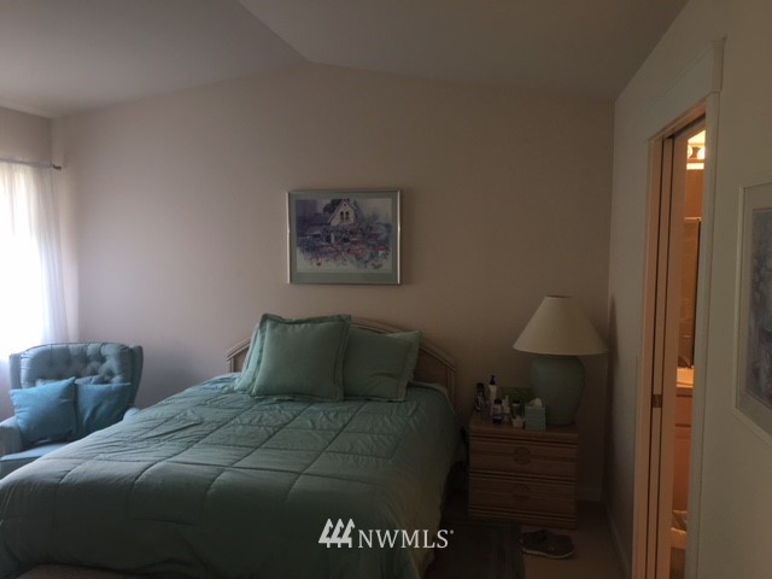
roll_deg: -0.5
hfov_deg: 61.7
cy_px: 290
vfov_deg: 48.2
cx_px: 386
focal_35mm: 29
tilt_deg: -3.7
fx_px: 647
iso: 40
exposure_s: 1/30
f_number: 2.2
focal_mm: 4.15
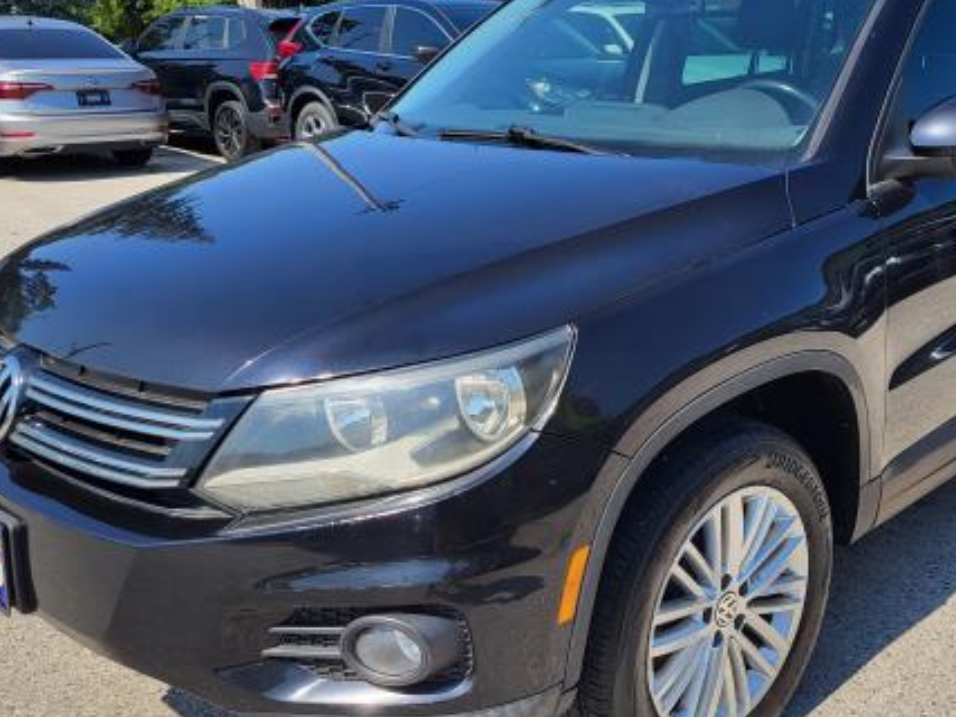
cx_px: 616
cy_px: 343
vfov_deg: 36.8
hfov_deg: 47.3
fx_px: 1077
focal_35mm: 39
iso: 40
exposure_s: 1/1501
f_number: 1.8
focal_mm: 5.4
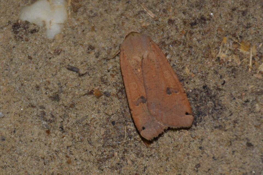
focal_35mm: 210
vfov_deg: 6.5
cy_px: 88
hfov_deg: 9.8
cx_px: 132
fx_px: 1534
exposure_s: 1/60
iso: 320
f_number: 5.6
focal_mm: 140
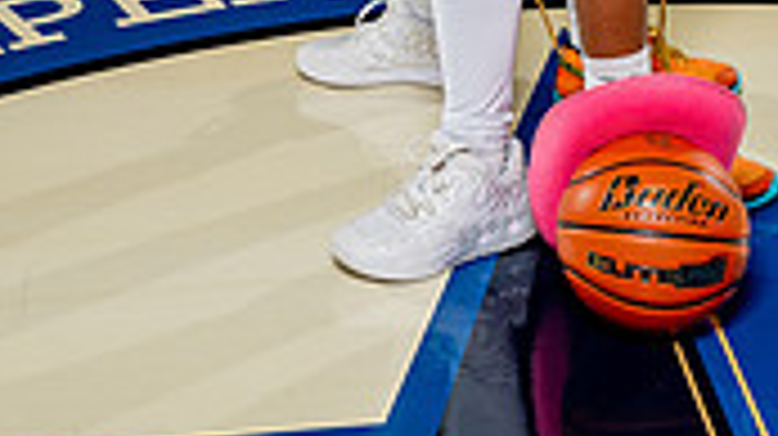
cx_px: 418
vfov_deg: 8.8
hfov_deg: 16.8
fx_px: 2639
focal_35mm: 128
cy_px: -508
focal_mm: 47
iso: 640
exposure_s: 1/250
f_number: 5.6
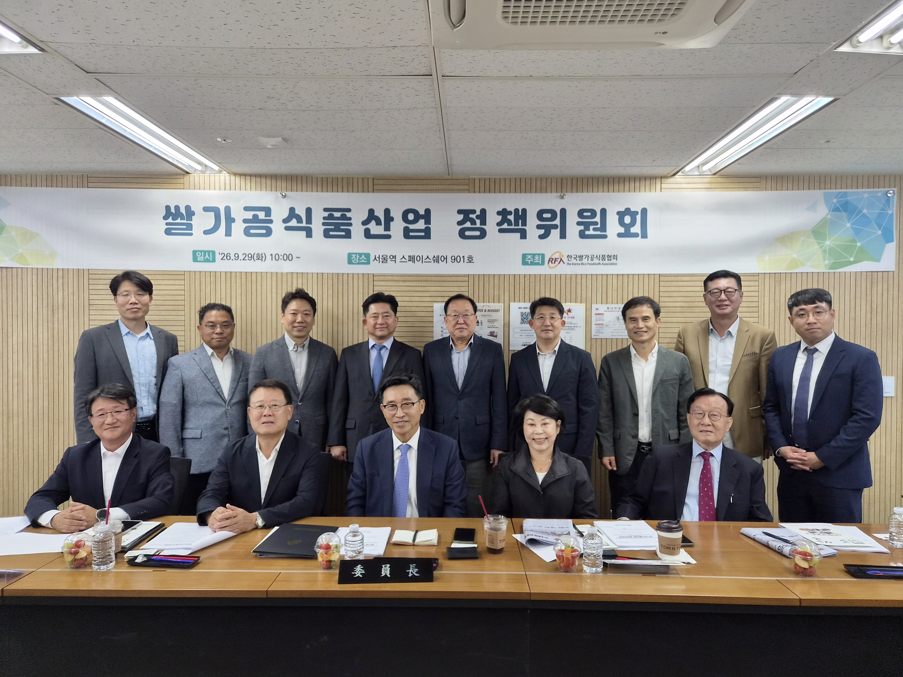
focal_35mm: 23
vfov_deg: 58.9
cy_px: 338
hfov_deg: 73.9
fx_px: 600
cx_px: 452
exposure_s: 1/120
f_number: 1.8
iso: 50
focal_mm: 5.4
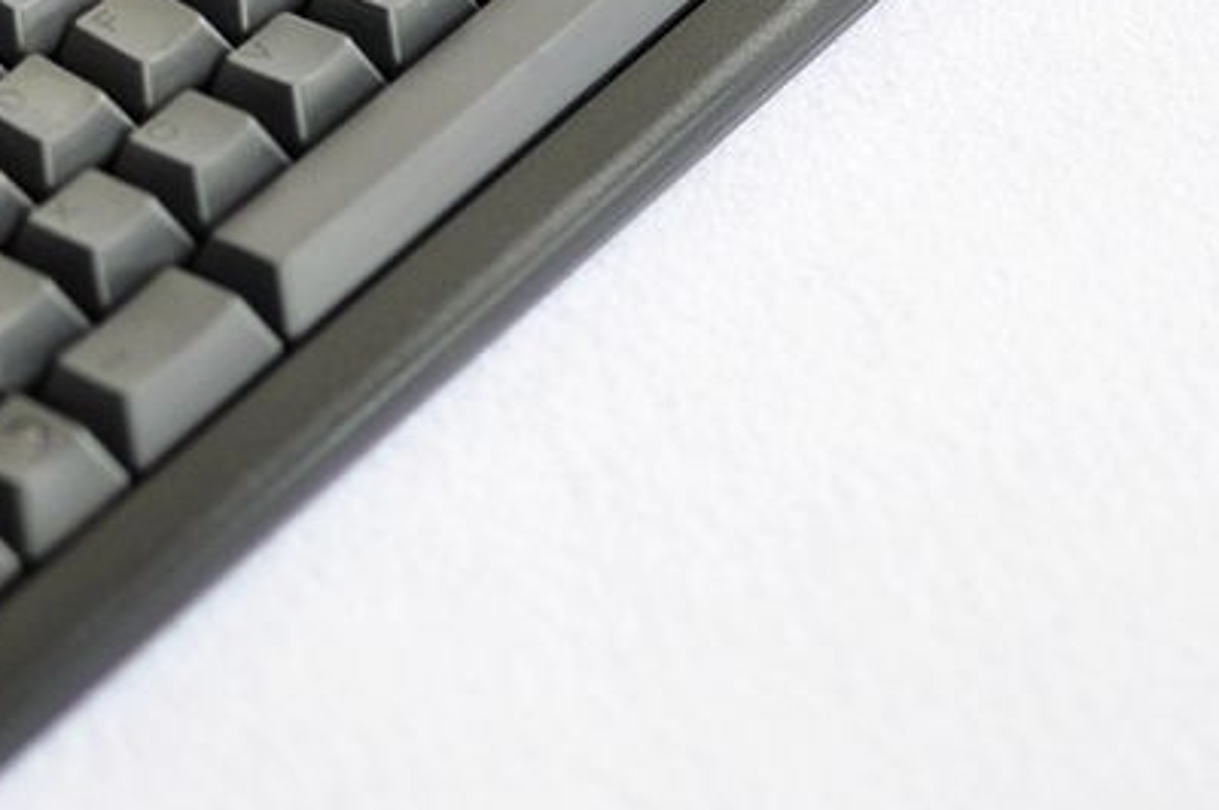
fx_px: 4441
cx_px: 357
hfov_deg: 15.6
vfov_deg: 10.3
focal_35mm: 131
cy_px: -146
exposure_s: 1/50
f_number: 1.8
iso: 200
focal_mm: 35
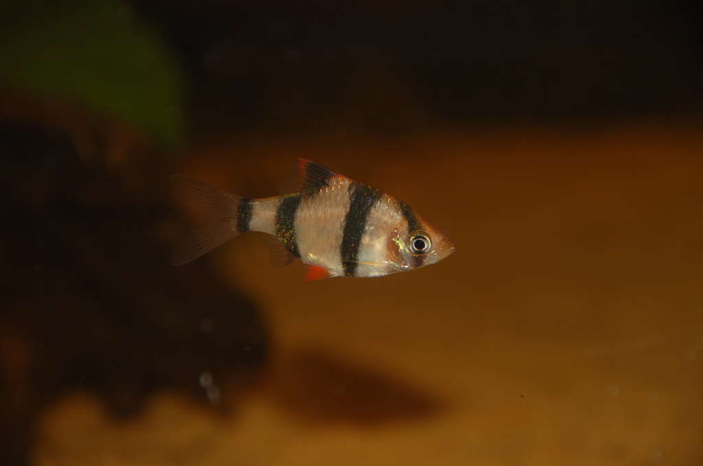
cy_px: 233
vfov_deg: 4.6
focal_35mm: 300
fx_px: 5848
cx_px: 352
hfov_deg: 6.9
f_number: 6.3
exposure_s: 1/60
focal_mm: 200
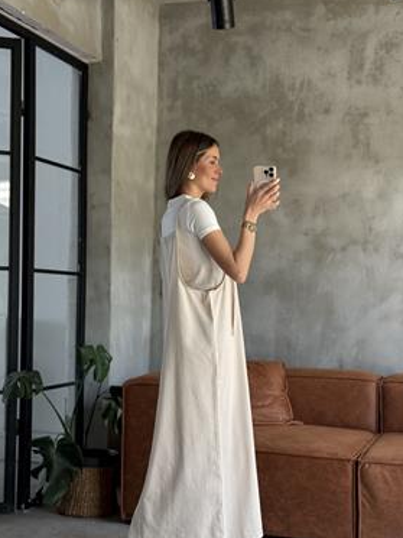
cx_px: 199
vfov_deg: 34.9
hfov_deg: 26.6
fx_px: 854
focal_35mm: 55
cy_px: 291
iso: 100
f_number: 1.78
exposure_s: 1/60
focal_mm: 6.76
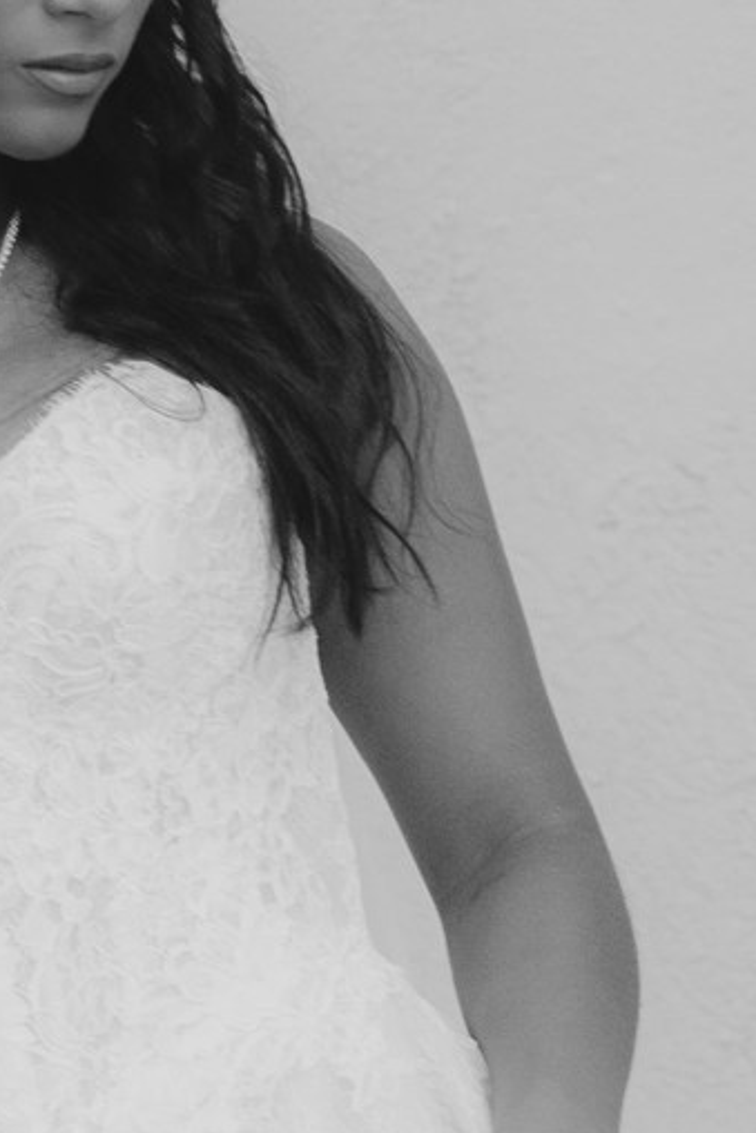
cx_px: 3
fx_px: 16651
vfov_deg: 3.9
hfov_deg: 2.6
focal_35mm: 529
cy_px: 464
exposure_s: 1/160
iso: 1250
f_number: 2.8
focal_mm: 105
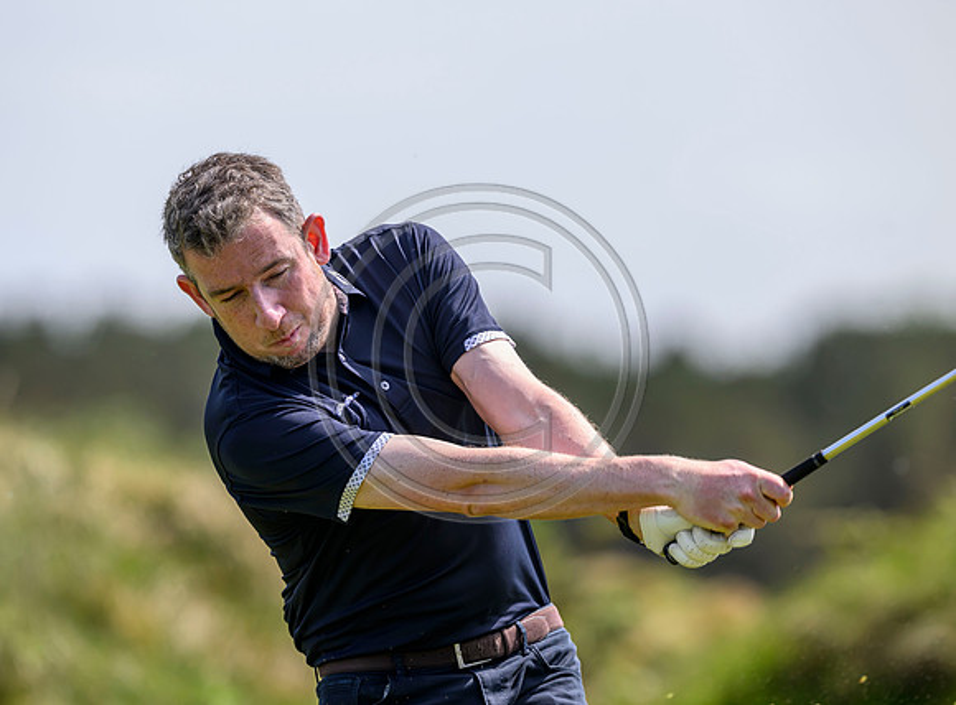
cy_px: 334
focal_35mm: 451
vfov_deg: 3.3
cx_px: 399
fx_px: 12379
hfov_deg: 4.4
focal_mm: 400
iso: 500
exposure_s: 1/2500
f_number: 4.5
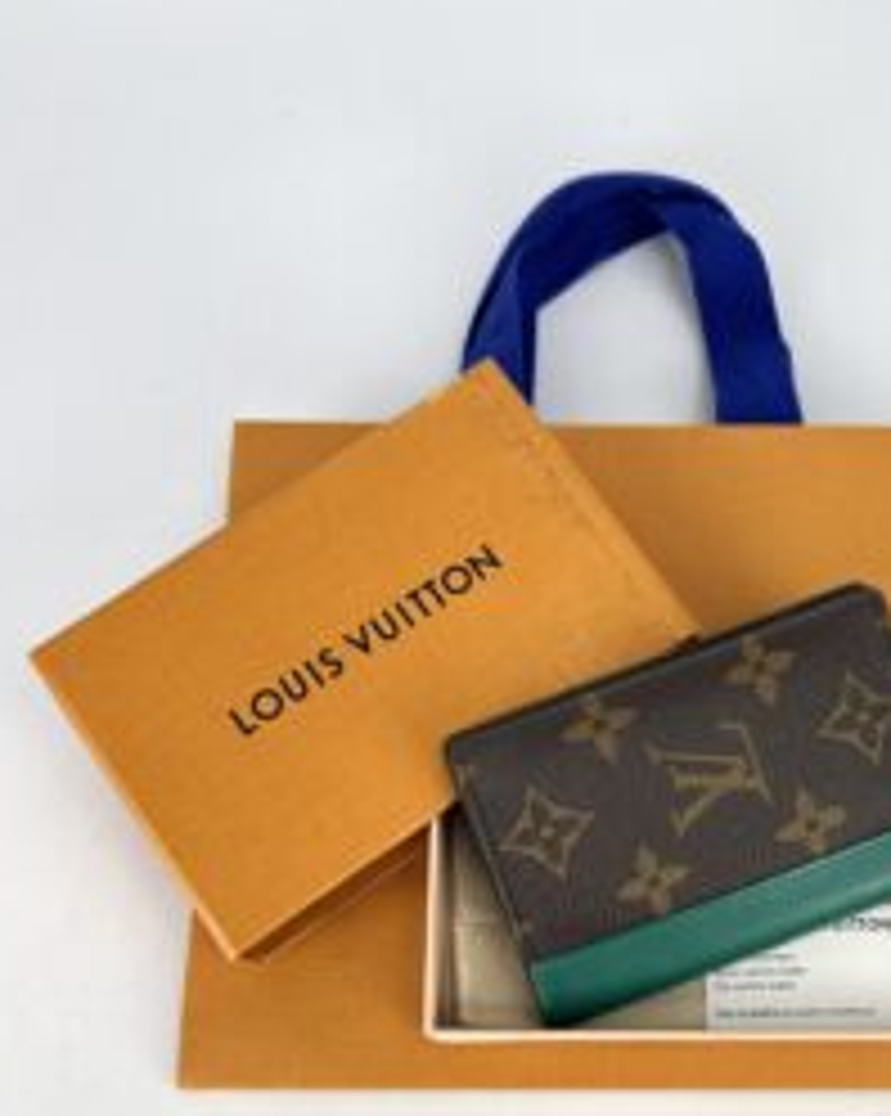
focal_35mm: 41
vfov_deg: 44.3
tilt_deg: -65.3
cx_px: 621
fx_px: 1353
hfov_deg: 35.9
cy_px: 729
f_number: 1.5
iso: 32
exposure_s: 1/117
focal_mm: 5.7
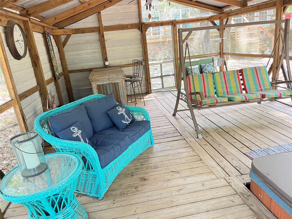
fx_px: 219
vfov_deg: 53.1
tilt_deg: -17.1
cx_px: 146
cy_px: 110
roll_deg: +5.6
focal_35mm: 26
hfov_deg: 67.3
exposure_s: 1/60
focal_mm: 5.1
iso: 250
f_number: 1.6
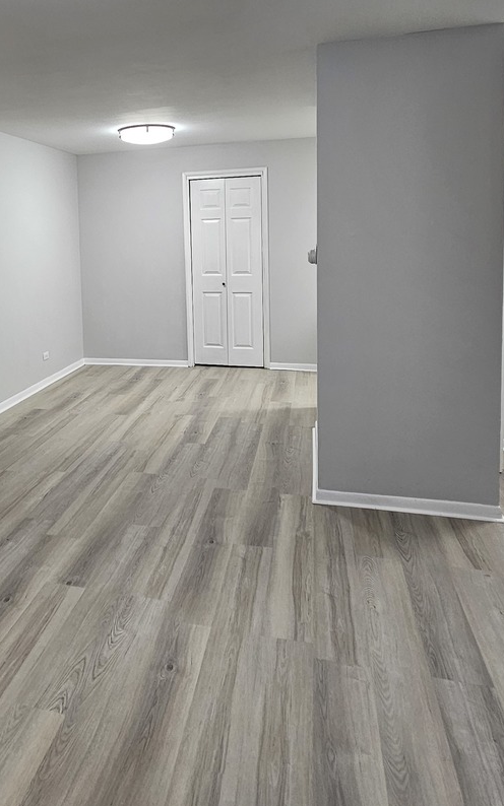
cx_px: 127
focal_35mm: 25
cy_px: 280
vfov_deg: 70.8
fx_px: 550
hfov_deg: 47.5
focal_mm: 2.2
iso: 125
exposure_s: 1/60
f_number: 2.2
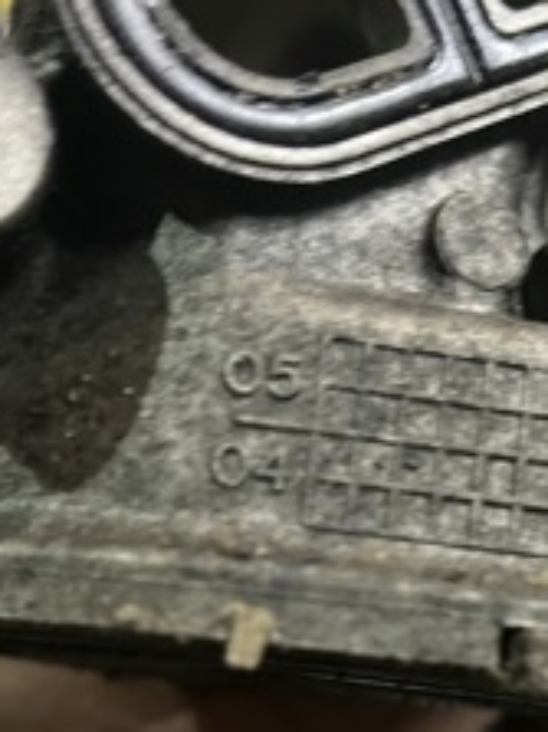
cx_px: 466
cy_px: 512
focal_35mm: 56
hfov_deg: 25.5
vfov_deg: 33.9
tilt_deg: -47.2
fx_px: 1183
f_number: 1.6
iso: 500
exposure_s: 1/25
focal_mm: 5.1
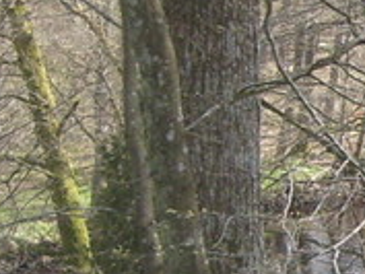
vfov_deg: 7.8
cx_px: 660
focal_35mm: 190
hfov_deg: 9.9
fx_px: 2005
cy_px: 210
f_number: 2.8
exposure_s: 1/250
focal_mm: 5.8
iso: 80
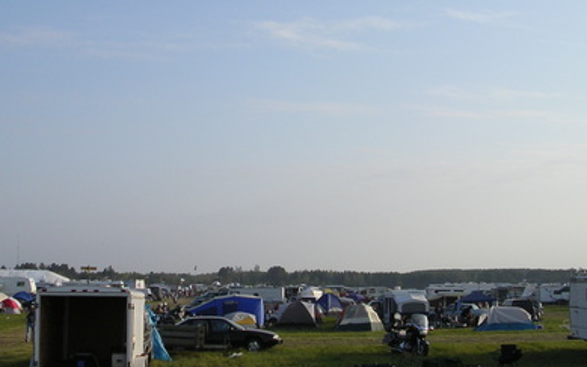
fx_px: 912
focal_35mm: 57
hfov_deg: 35.7
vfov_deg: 22.7
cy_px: 152
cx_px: 263
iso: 100
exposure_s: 1/285
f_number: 5.6
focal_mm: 5.8
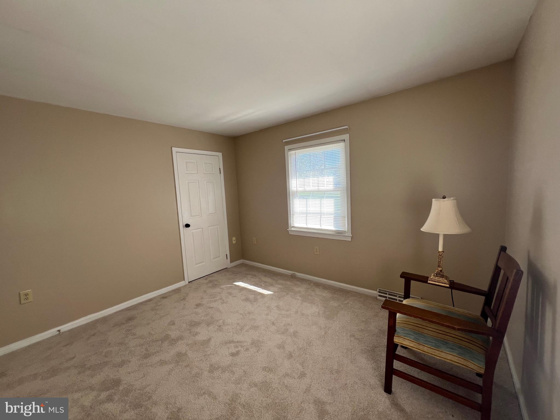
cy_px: 210
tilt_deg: -6.3
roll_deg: +3.1
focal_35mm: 13
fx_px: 210
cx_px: 280
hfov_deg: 106.2
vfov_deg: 89.9
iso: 40
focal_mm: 1.57
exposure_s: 1/99
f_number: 1.8
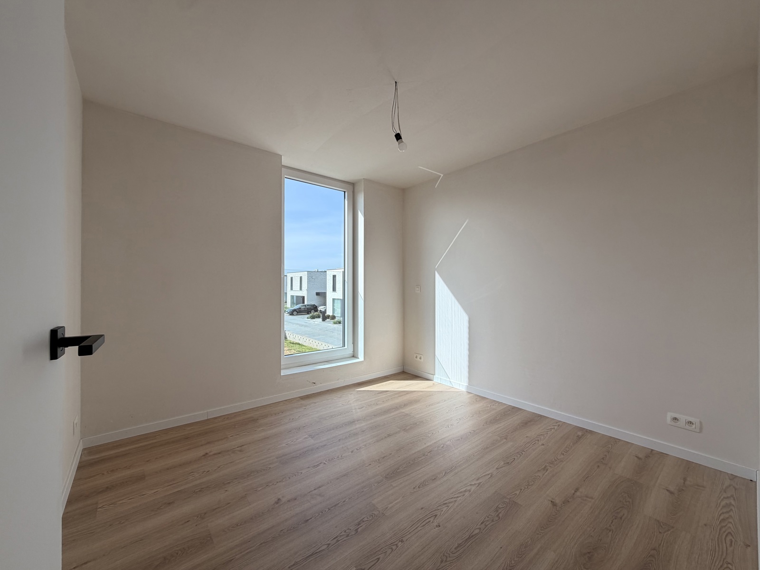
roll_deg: +0.0
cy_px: 285
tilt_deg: +0.0
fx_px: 307
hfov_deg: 102.1
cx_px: 380
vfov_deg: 85.7
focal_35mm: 14
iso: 64
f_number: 2.2
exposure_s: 1/445
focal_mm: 2.22
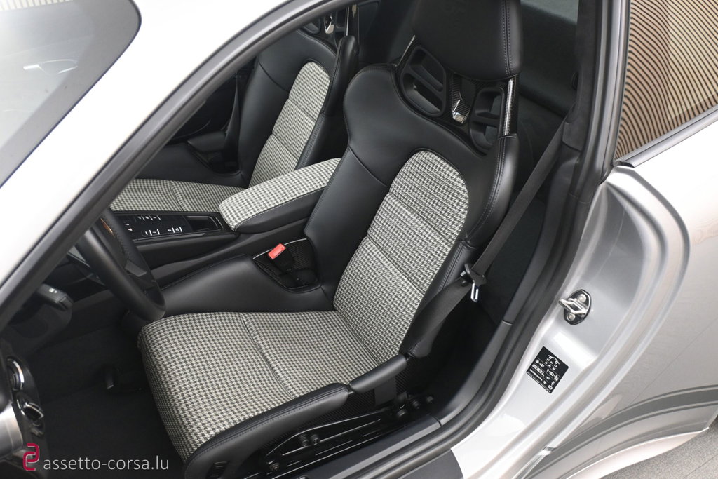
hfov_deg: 60.7
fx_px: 613
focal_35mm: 31
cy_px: 240
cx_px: 359
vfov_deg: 42.7
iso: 1400
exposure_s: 1/30
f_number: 3.8
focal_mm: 20.5
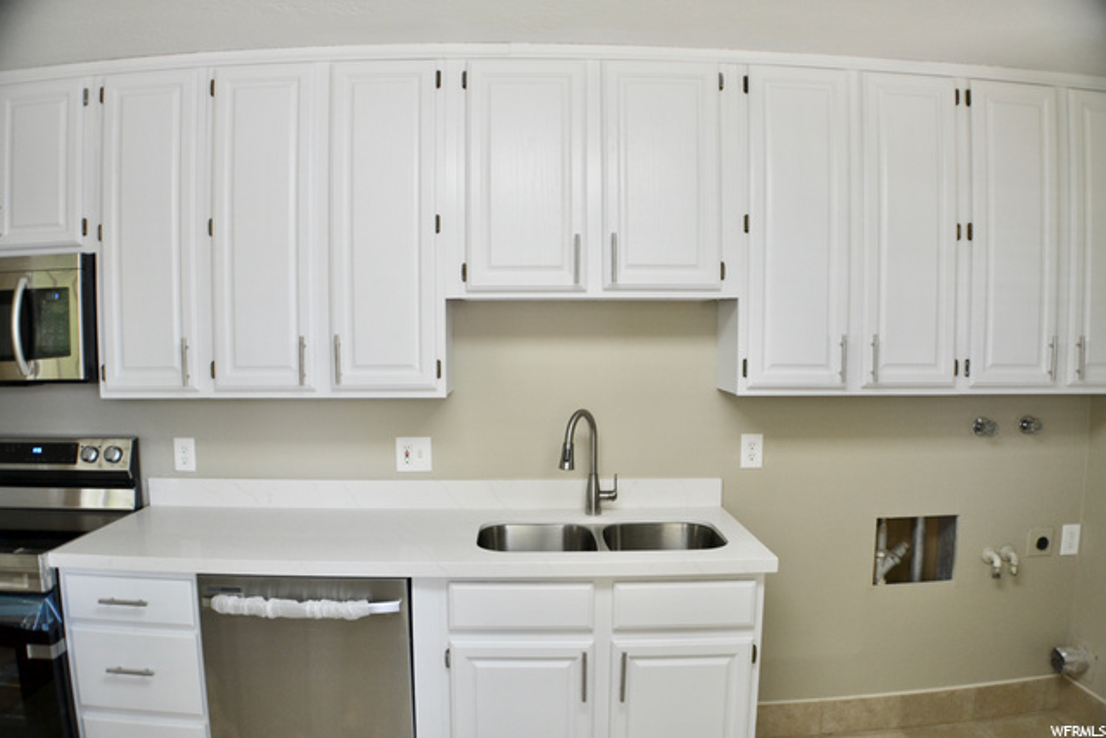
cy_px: 369
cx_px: 553
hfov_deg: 61.9
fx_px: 922
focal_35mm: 30
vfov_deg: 43.6
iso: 400
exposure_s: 1/80
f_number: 4.5
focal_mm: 20
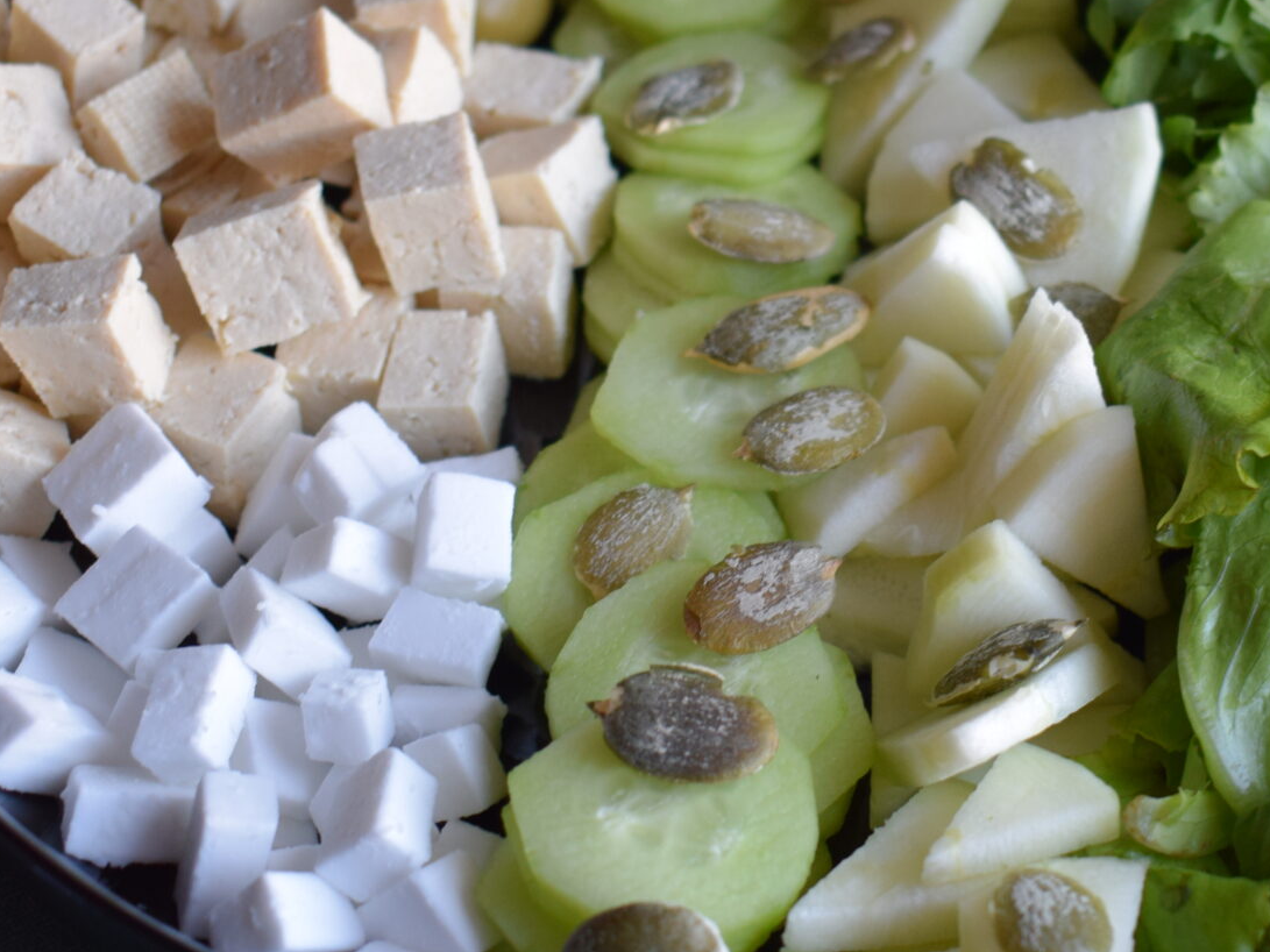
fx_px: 3228
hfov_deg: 22.0
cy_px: 392
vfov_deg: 16.8
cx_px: 1002
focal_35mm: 88
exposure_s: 1/80
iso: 400
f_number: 4.2
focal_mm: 26
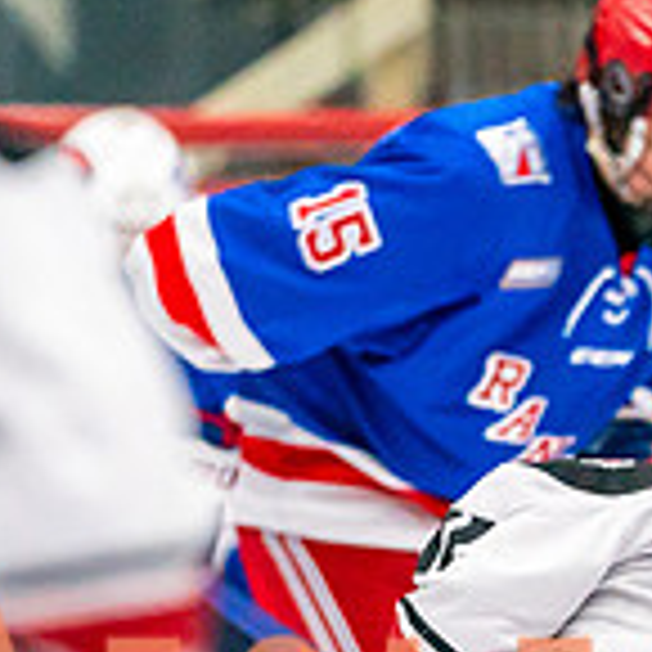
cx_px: 614
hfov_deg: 2.0
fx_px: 18561
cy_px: 604
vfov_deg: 2.0
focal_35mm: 871
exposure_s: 1/1250
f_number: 2.8
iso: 3200
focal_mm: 200
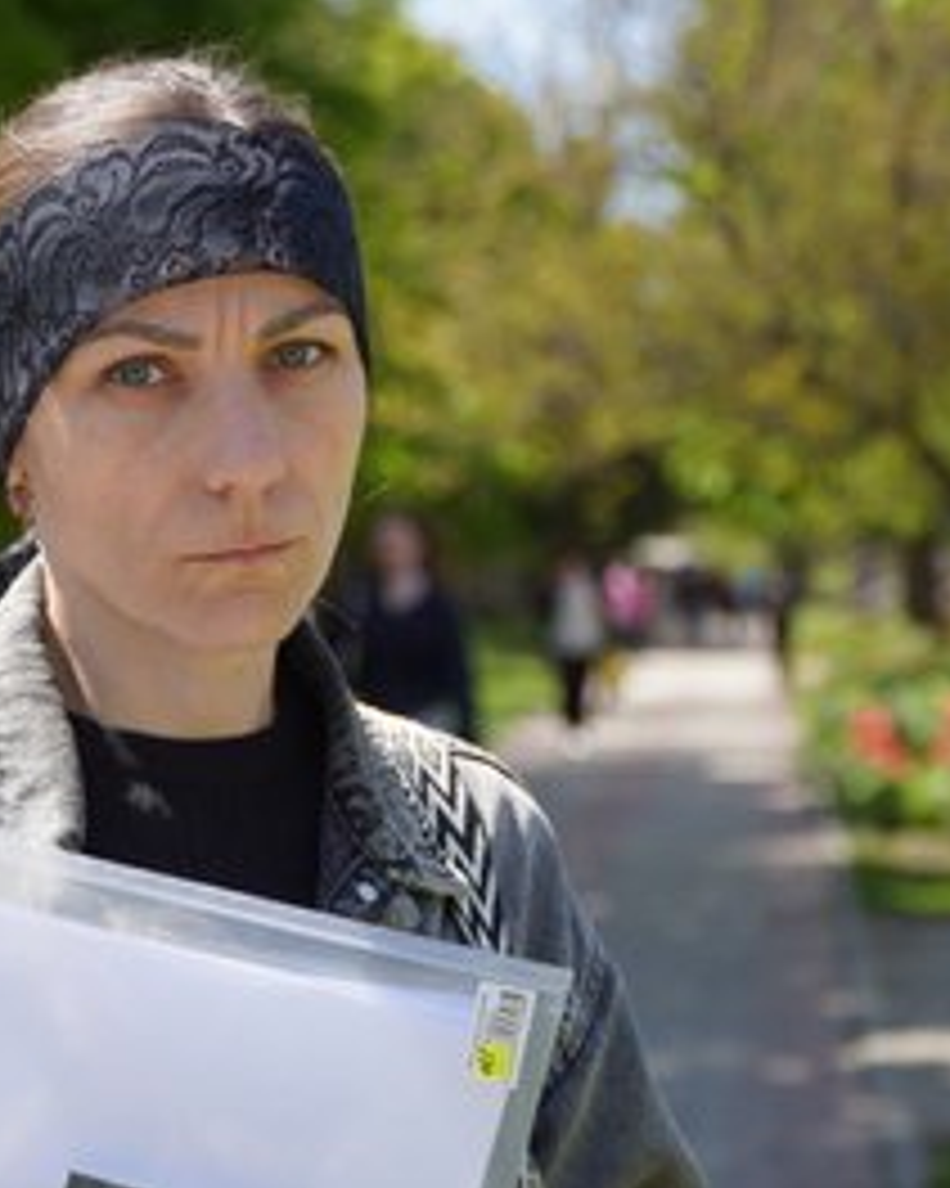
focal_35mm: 111
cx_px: 351
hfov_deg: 13.9
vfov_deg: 17.3
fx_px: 3903
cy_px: 592
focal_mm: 52
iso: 100
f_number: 4.5
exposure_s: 1/400
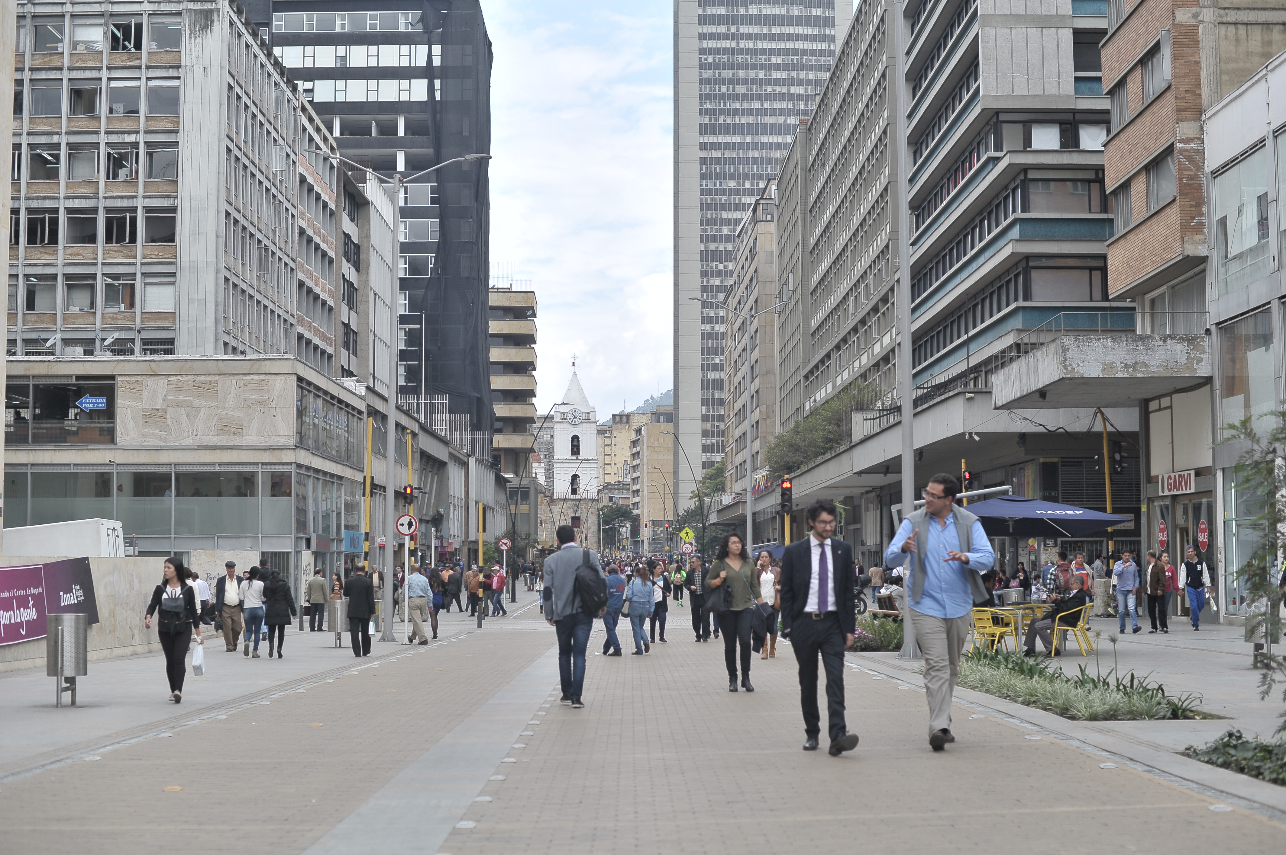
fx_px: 1785
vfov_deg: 27.0
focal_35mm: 50
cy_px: 428
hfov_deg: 39.6
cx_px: 643
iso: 400
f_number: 3.2
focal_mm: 50
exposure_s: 1/3200
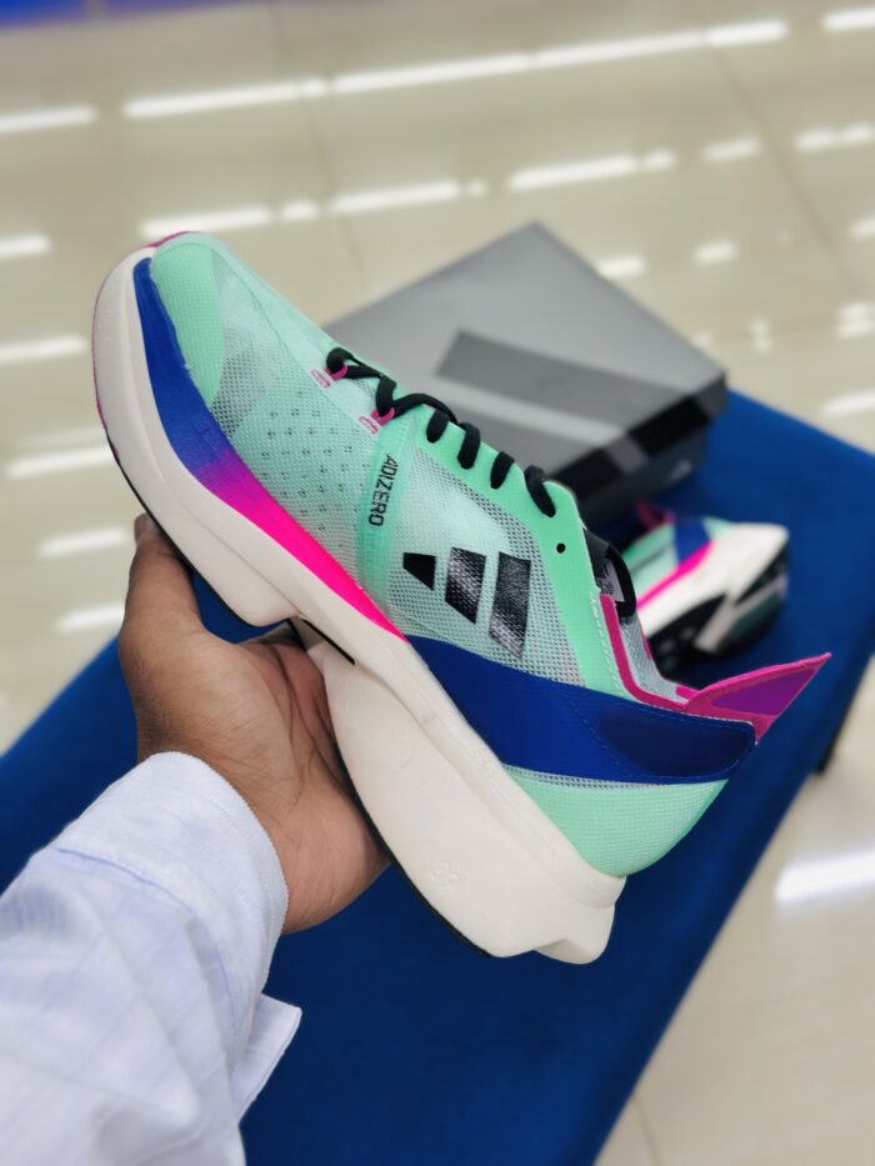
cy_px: 583
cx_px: 438
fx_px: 1617
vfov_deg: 39.7
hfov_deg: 30.3
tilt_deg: -51.7
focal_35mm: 48
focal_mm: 6.86
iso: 64
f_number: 1.78
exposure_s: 1/125
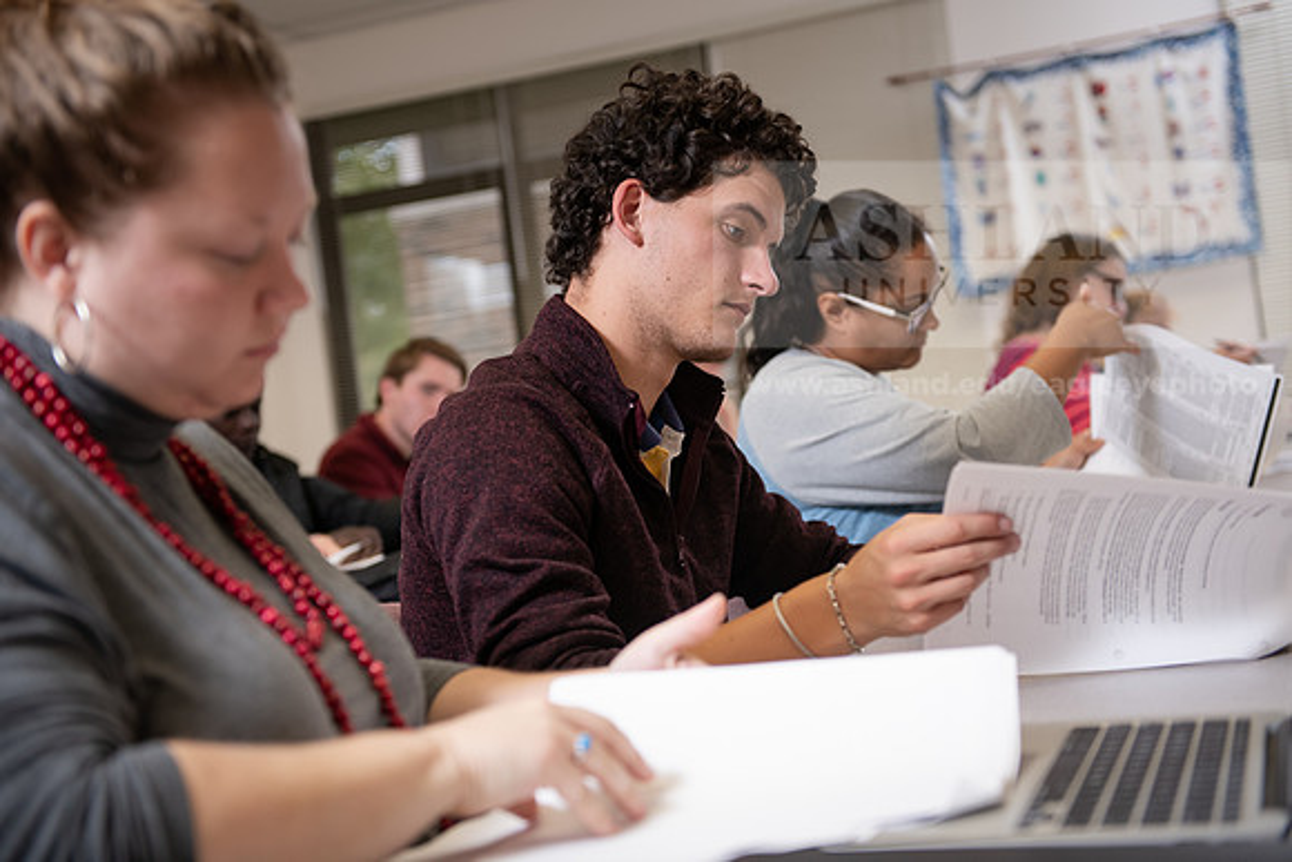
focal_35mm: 52
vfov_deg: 26.0
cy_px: 431
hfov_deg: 38.2
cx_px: 646
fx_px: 1867
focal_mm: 52
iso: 500
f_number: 3.2
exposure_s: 1/200
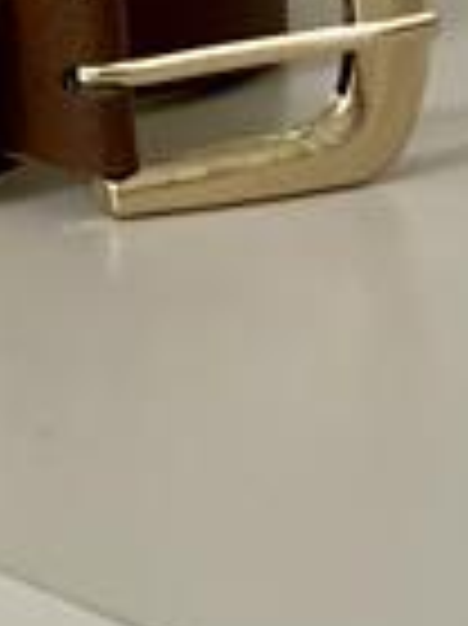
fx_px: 2798
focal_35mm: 155
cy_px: 106
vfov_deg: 12.7
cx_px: 112
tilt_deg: -15.0
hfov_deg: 9.5
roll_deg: +0.2
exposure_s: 1/25
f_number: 2
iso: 400
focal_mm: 6
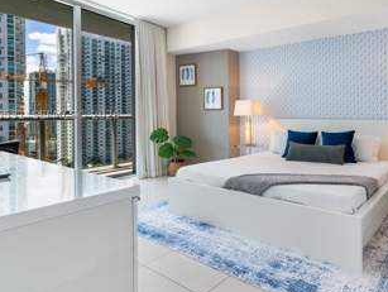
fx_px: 269
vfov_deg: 56.4
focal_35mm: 24
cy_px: 114
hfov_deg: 69.4
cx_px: 260
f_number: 8
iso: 200
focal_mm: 16
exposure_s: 1/10
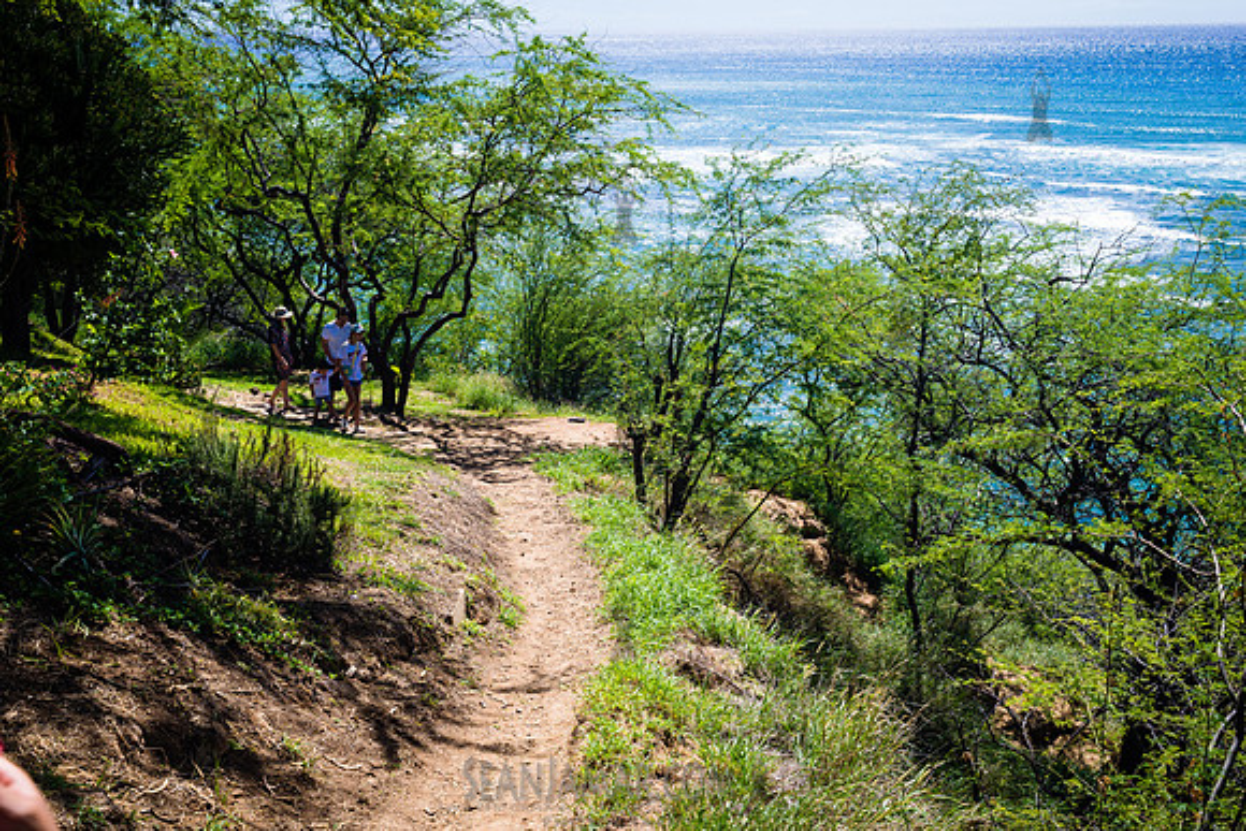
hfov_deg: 53.8
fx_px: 1228
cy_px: 416
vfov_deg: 37.4
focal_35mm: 35
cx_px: 623
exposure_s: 1/100
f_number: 11
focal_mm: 35
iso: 200
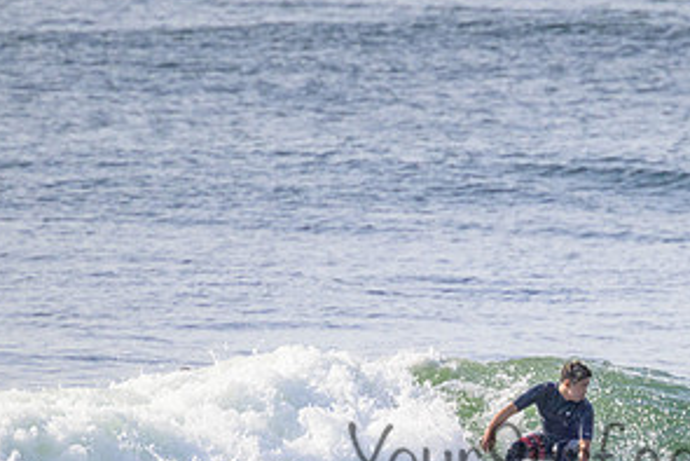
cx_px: 589
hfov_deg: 1.3
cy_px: 439
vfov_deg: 0.9
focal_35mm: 1575
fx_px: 30201
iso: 1250
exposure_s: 1/2000
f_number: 11
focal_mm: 800
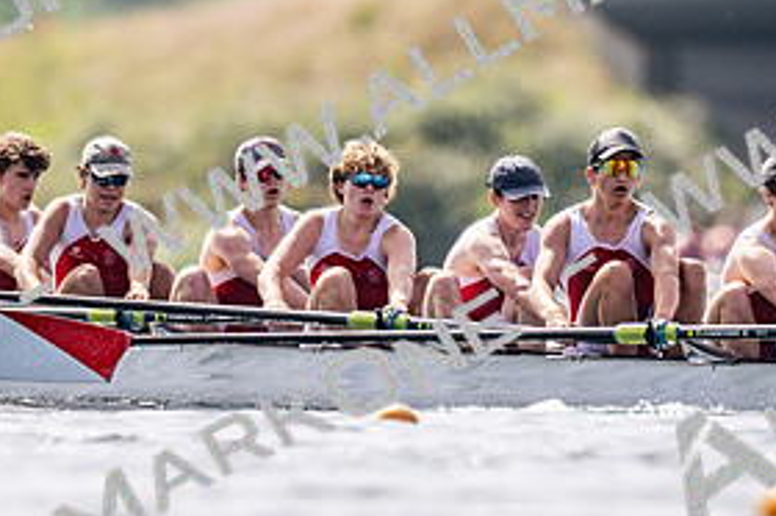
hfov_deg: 1.1
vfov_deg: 0.7
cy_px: 280
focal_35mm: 1865
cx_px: 438
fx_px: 40154
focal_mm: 600
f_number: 4
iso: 160
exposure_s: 1/2500
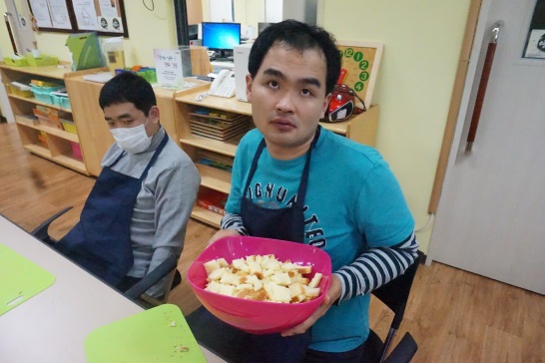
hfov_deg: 73.7
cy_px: 182
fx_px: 363
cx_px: 272
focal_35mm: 24
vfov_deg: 53.1
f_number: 8
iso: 12800
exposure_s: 1/250
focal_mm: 16
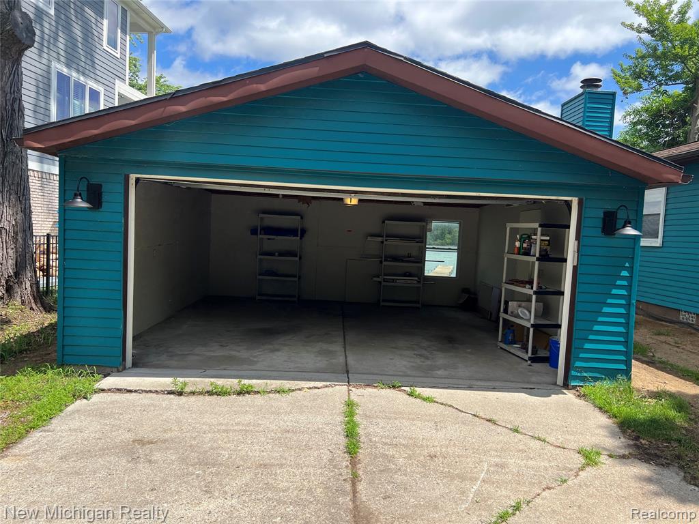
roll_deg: -2.9
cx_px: 350
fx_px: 525
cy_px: 262
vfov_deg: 53.1
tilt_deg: -3.8
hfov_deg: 67.3
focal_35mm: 26
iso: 50
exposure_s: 1/2513
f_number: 1.5
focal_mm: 5.7
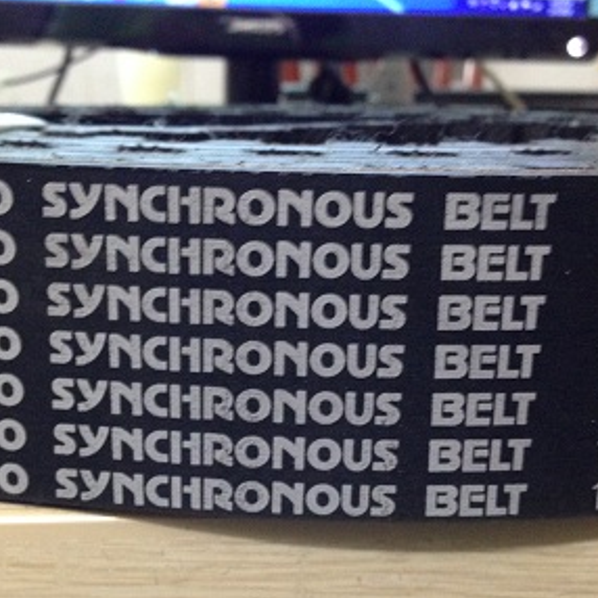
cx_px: 280
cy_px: 359
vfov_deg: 33.3
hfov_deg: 33.4
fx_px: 997
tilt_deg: -16.0
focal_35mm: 51
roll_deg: -1.4
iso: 320
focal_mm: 4.12
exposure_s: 1/15
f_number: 2.4
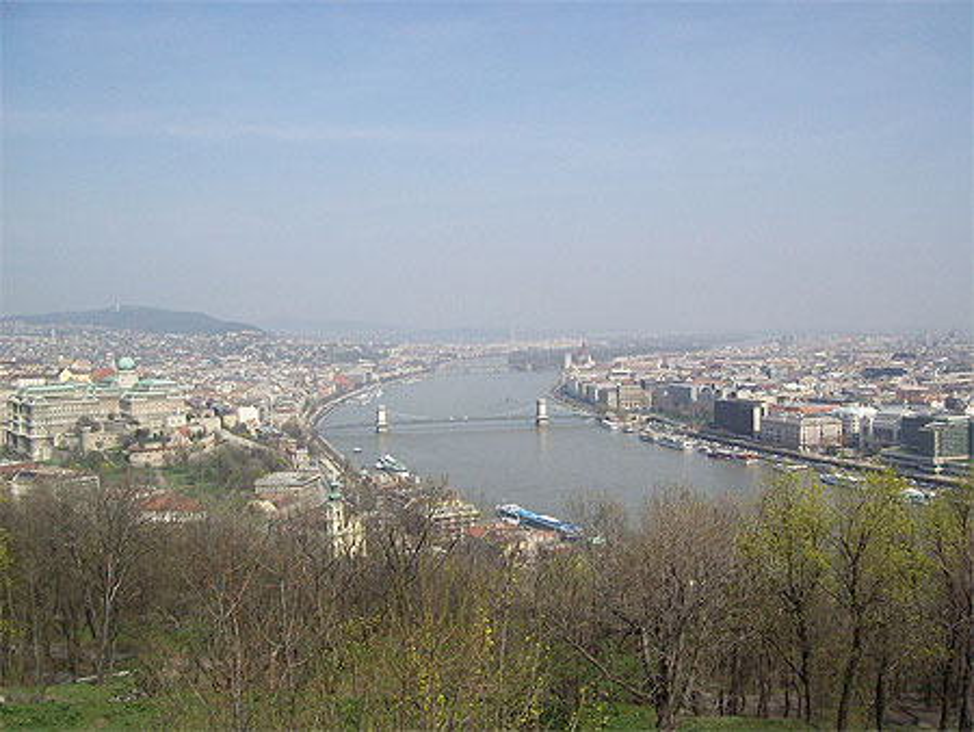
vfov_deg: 39.7
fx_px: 1013
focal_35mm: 36
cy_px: 366
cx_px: 487
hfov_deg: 51.3
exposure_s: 1/617
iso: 80
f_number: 4.8
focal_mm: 6
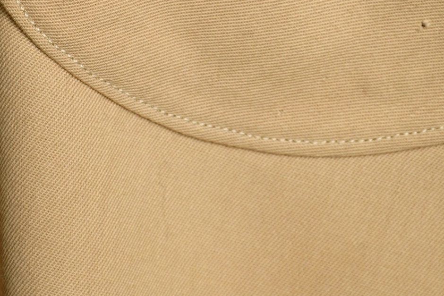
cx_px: 280
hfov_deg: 13.9
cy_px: -205
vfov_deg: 9.0
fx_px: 1813
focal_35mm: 147
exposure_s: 1/40
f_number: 7.1
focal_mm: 32
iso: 320
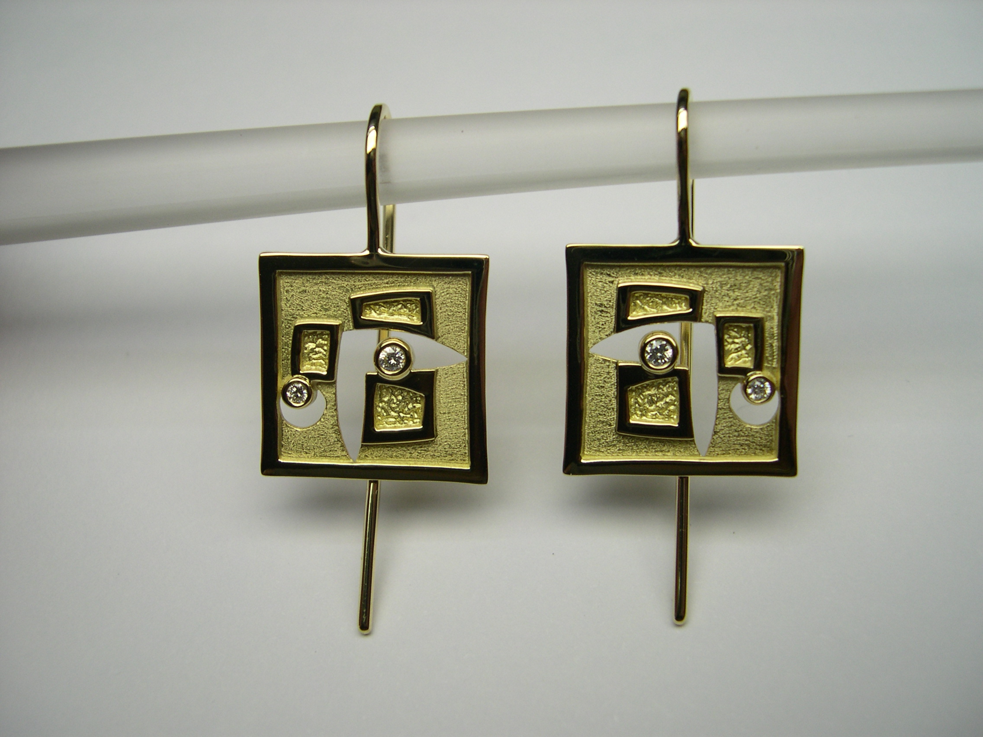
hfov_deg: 49.0
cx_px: 492
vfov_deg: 37.7
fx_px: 1079
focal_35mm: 38
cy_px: 368
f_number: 2.8
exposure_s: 1/131
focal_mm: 8
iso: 100
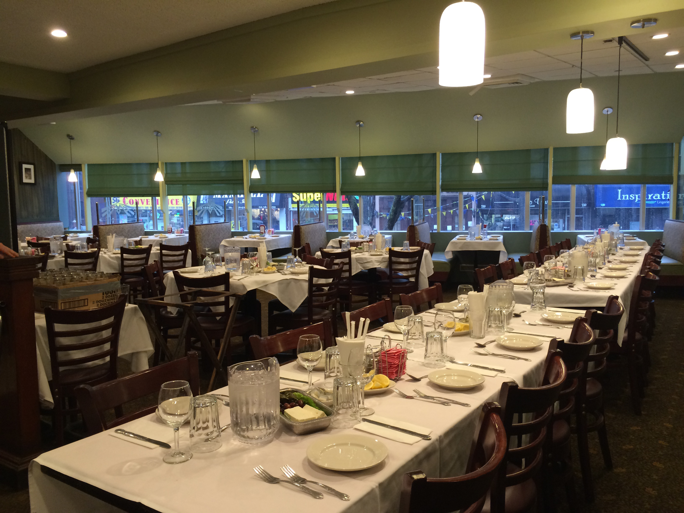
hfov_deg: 61.7
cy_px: 256
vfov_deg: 48.2
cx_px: 342
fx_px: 573
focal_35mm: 29
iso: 80
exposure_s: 1/30
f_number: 2.2
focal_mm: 4.15
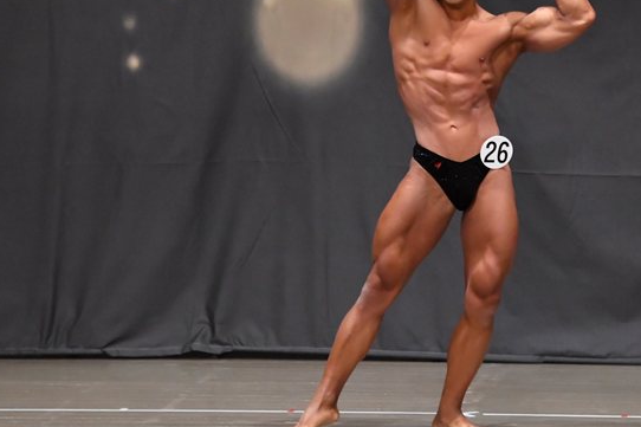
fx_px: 6105
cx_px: 370
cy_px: 164
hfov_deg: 6.0
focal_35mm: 343
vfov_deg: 4.0
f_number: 5.6
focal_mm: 160
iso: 6400
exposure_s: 1/400
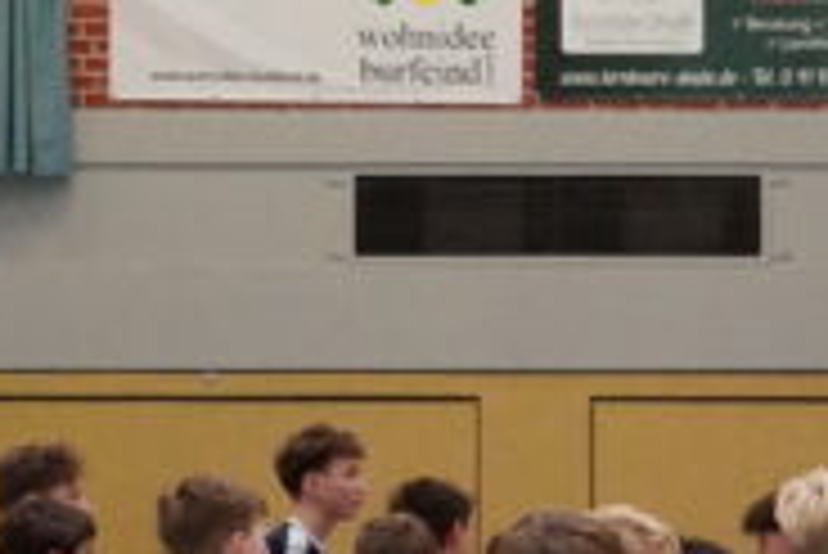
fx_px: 4603
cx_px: 1166
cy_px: 536
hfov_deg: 10.0
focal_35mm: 200
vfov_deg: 6.9
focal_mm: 32
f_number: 4.5
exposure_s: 1/640
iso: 6400
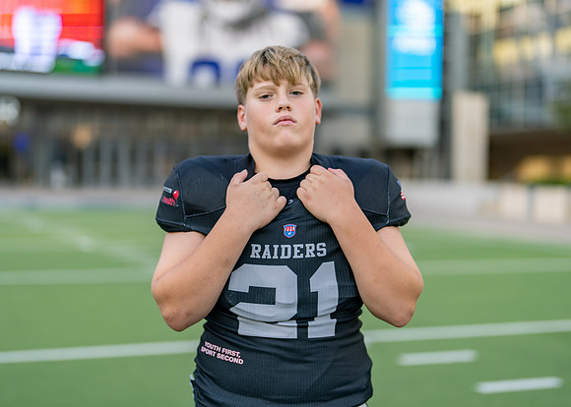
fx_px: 962
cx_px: 276
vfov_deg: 23.9
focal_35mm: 59
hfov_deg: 33.1
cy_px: 192
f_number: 1.2
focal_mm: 50
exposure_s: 1/1600
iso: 100
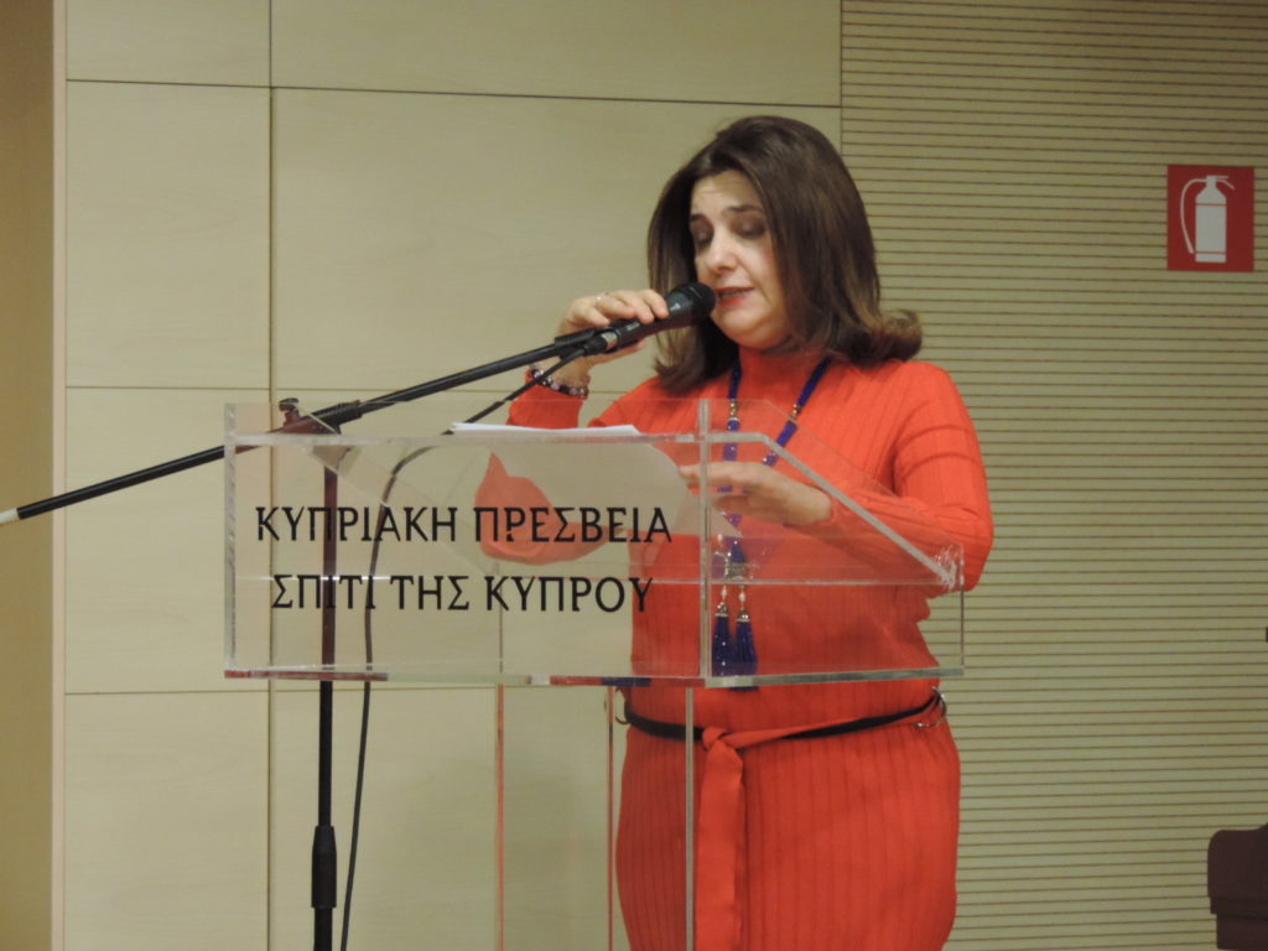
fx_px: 6777
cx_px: 634
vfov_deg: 8.0
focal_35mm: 185
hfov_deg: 10.7
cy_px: 476
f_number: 4.6
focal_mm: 33
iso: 800
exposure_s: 1/25
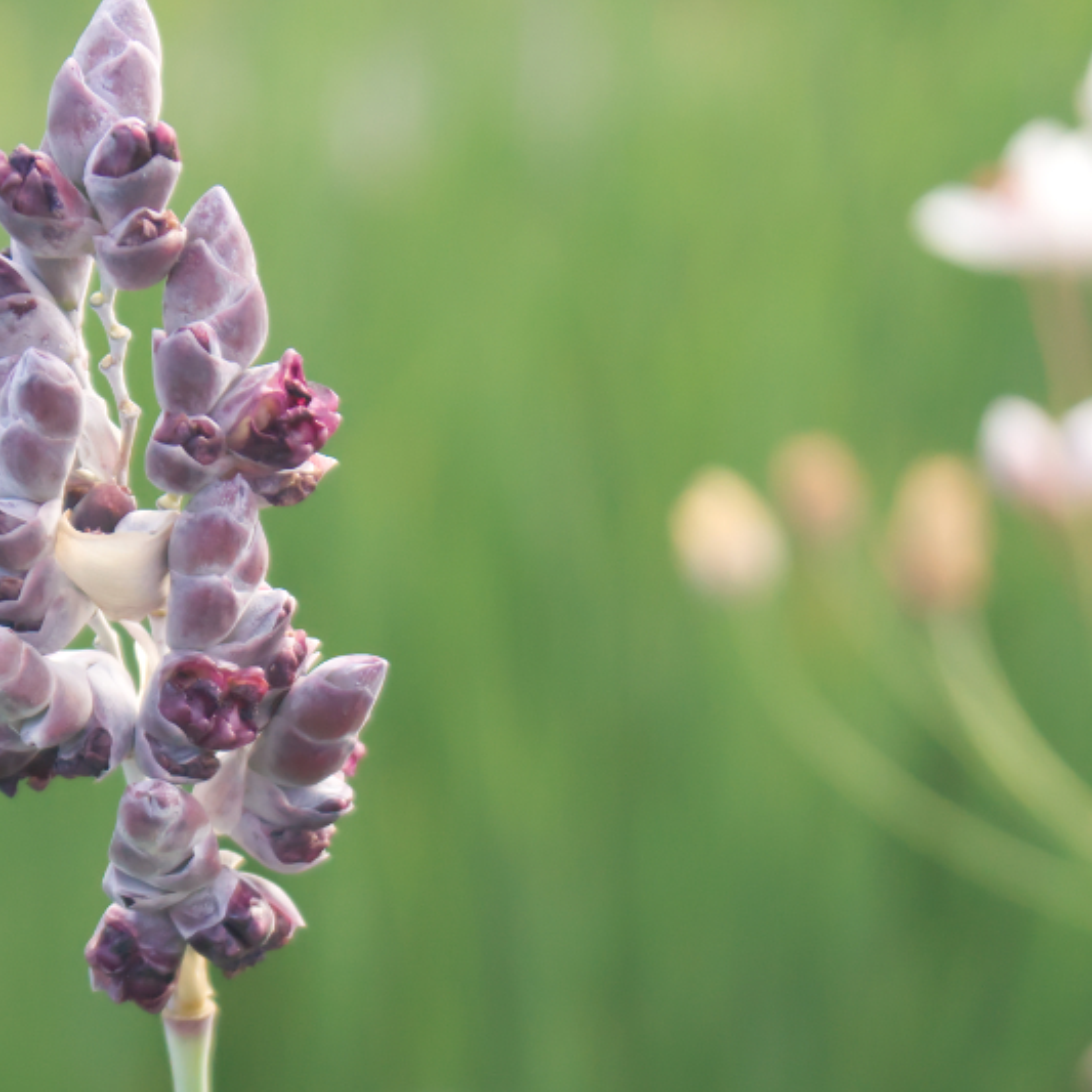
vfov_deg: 11.1
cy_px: 701
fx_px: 5638
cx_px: 418
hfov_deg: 11.1
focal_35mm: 158
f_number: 5.6
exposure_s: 1/500
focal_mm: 55
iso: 800
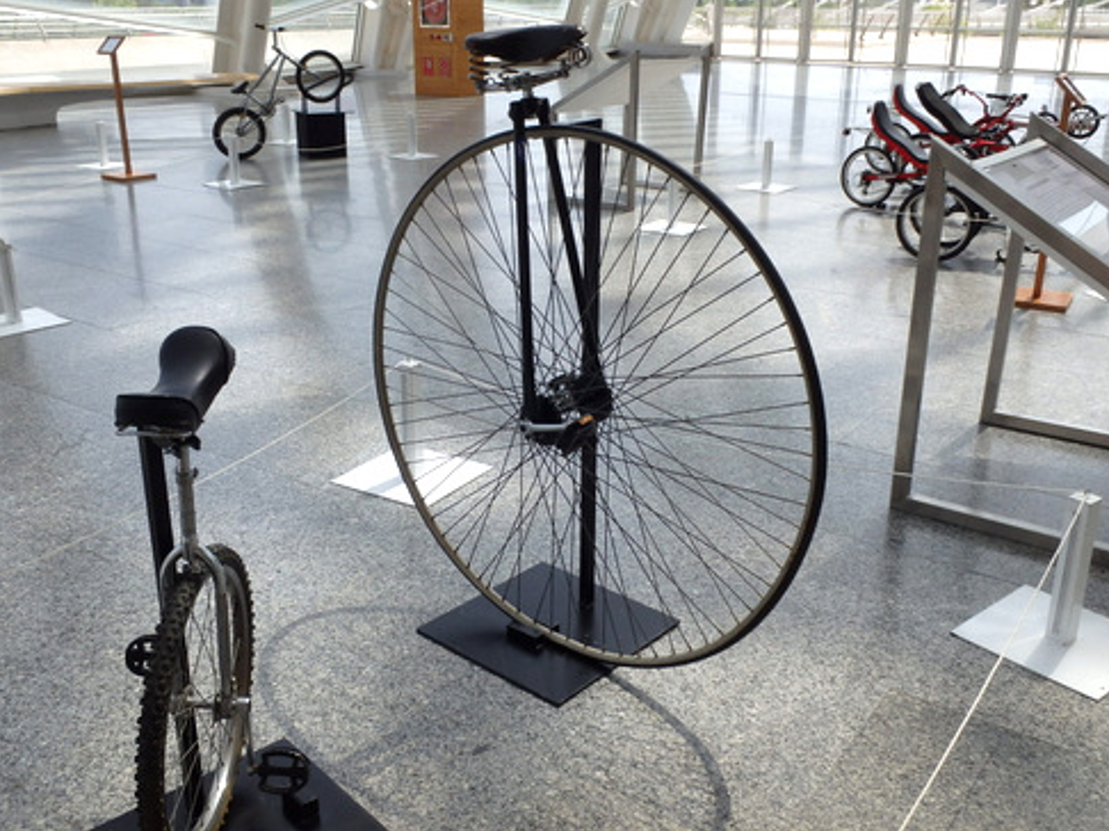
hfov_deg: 52.6
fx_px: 1121
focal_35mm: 35
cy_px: 405
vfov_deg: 40.7
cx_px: 561
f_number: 4.4
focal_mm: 6.1
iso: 125
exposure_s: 1/640
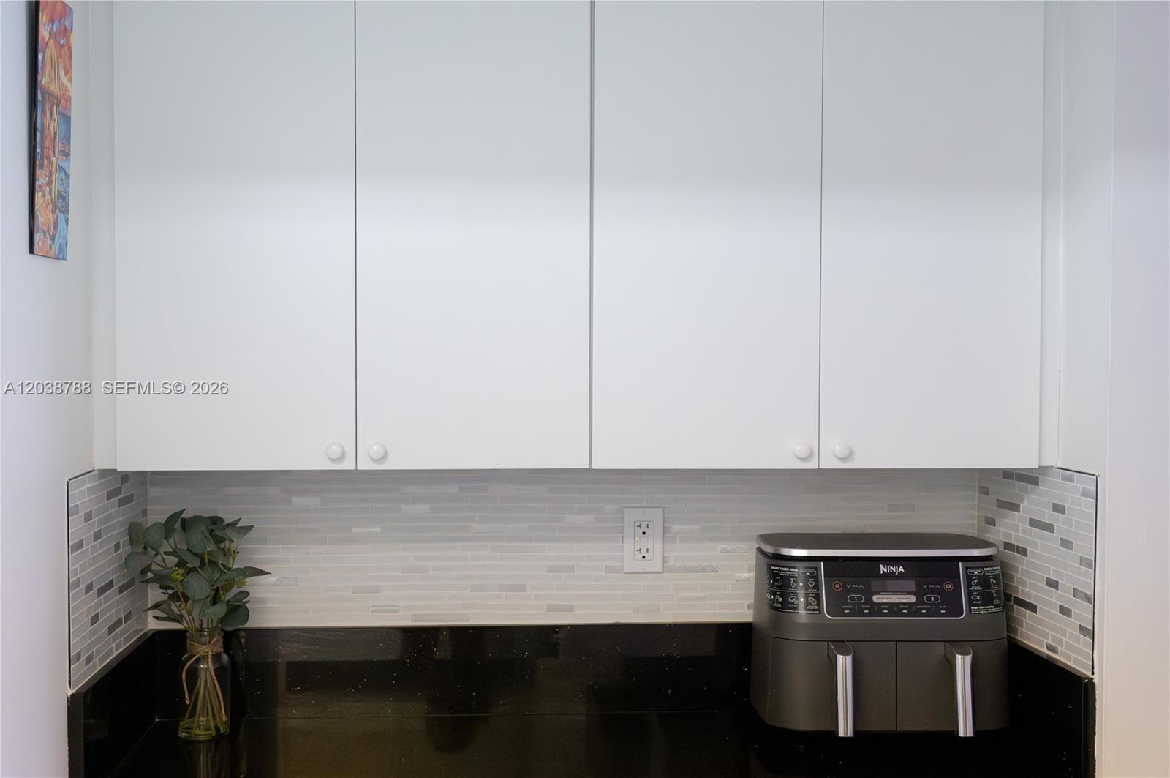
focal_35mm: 40
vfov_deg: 33.3
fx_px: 1299
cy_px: 389
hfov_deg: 48.5
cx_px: 585
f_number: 4
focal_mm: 40
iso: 10000
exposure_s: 1/640
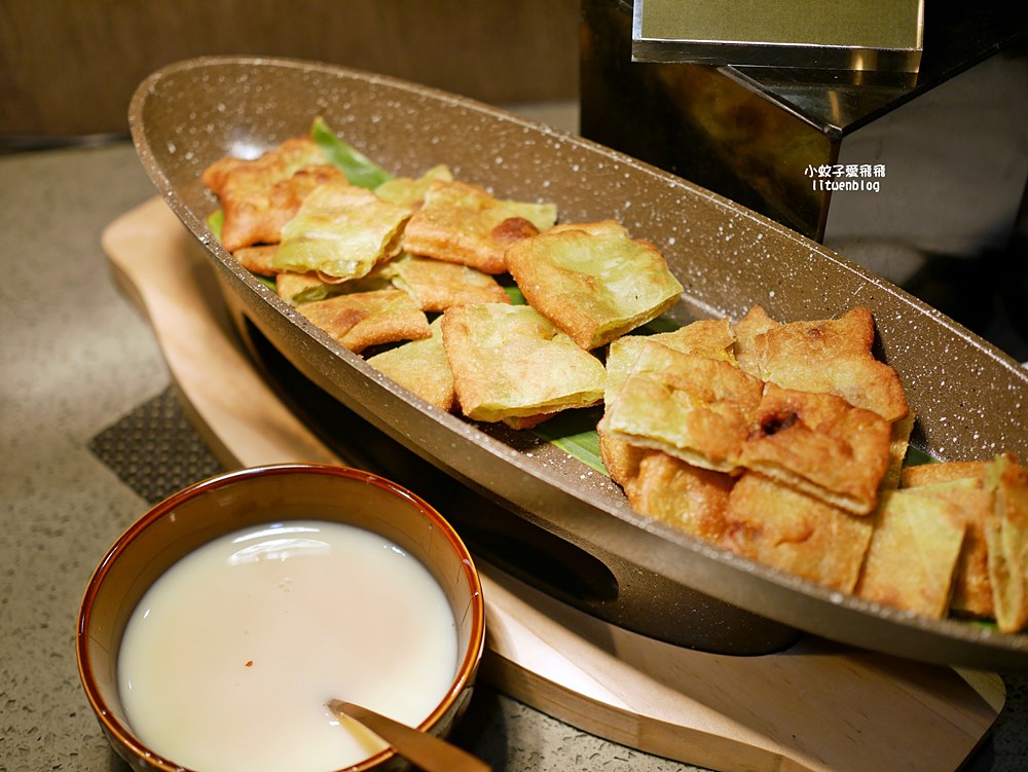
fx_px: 1486
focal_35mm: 50
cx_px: 514
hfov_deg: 38.2
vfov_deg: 29.1
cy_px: 386
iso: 200
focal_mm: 25
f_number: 1.8
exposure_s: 1/500
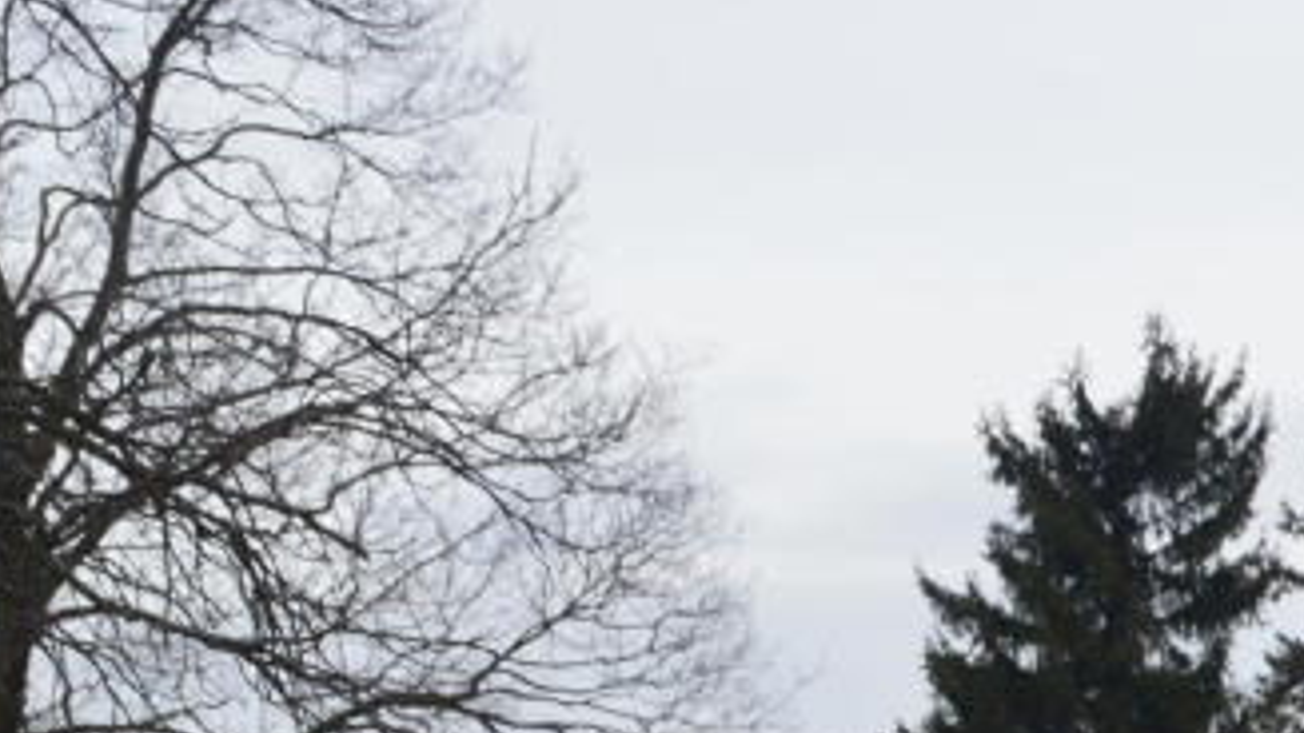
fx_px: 3838
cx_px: 1139
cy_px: 1362
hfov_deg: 19.0
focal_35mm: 111
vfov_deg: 10.2
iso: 400
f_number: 10
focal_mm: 20
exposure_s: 1/200
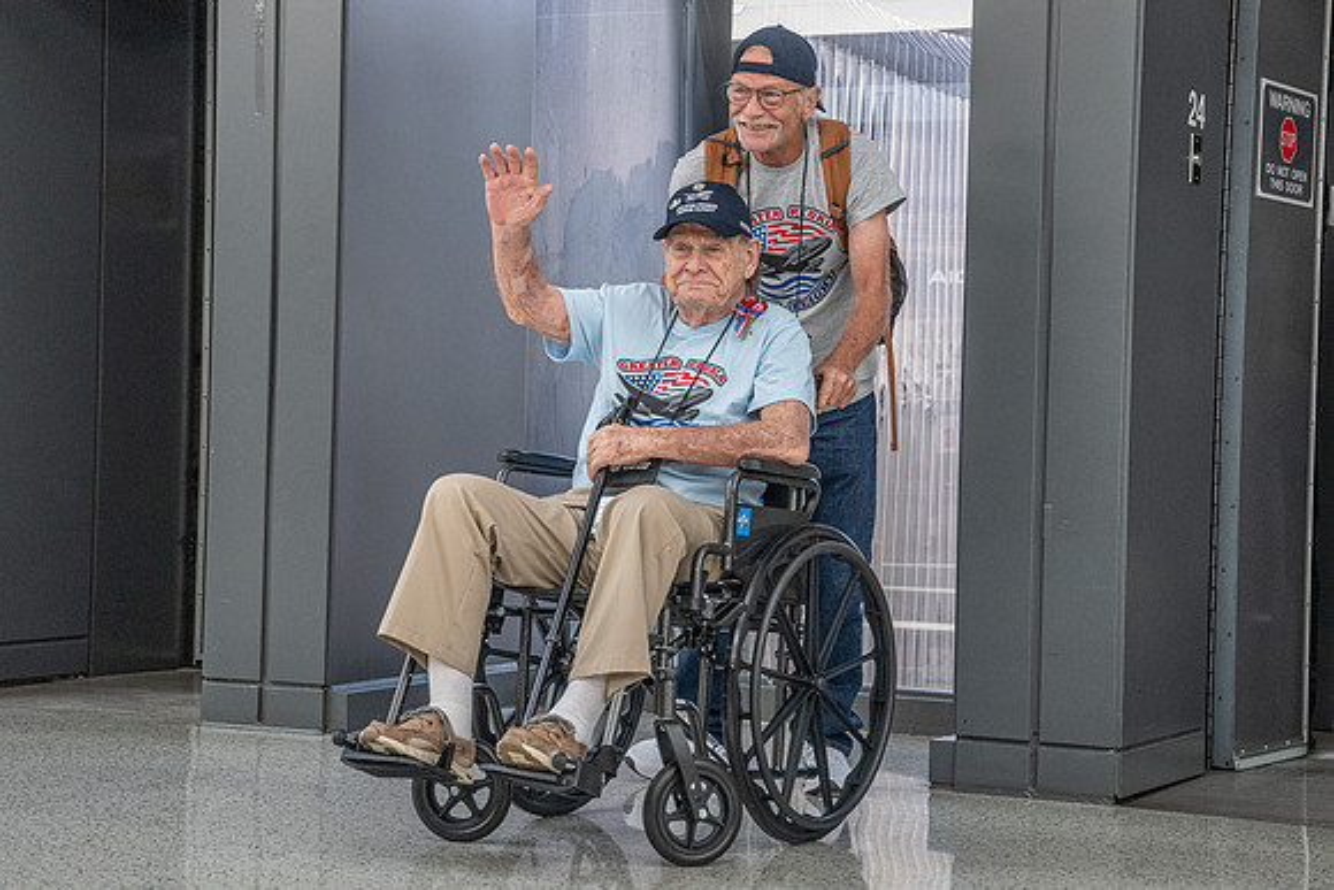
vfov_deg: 18.0
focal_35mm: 76
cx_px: 666
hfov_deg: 26.8
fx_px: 2802
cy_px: 405
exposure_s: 1/800
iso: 800
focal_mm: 40
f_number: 3.5
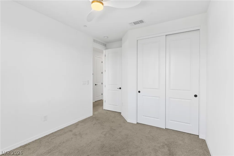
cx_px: 117
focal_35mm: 17
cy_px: 78
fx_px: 111
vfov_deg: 70.5
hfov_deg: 93.3
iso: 400
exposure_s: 1/6
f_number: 8
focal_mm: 17
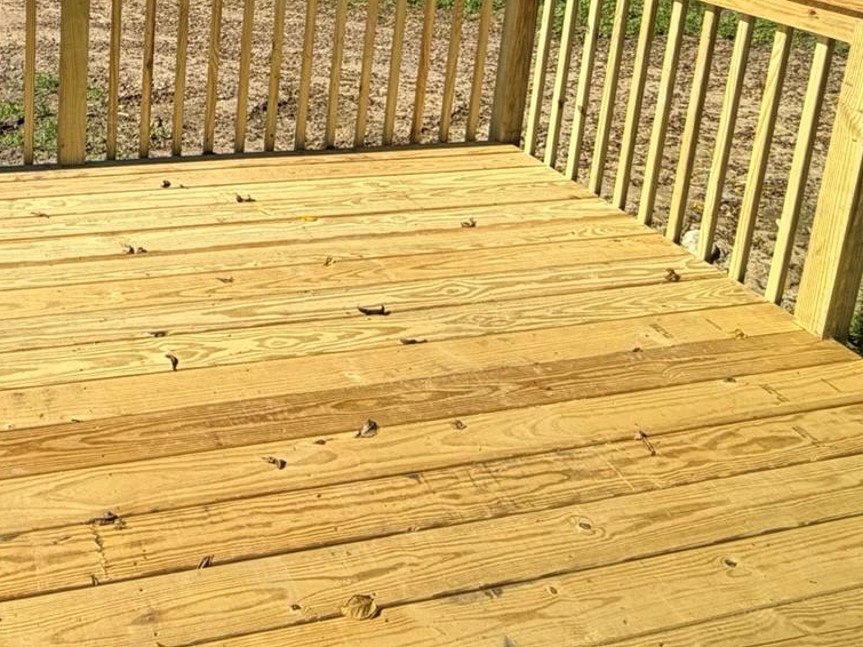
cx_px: 159
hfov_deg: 46.1
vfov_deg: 34.4
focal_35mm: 38
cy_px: 5
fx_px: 947
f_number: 2.2
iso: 32
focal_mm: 2.22
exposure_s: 1/770
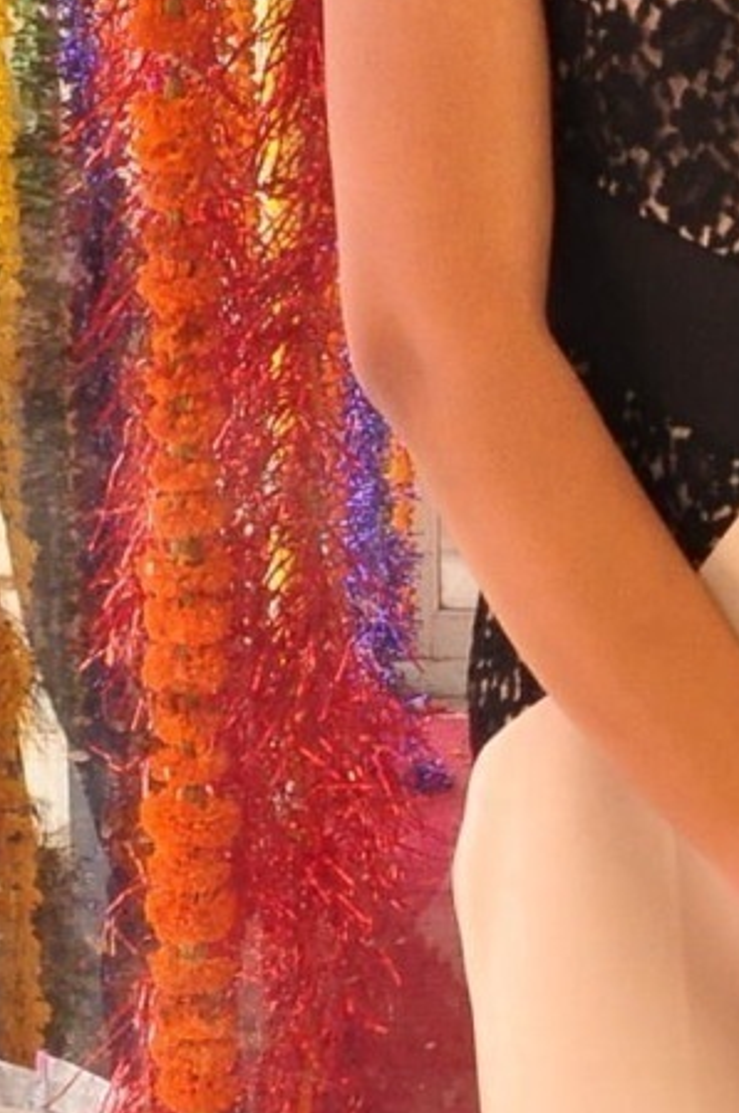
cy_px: 817
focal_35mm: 145
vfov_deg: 14.1
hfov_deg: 9.2
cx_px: 1106
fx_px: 4478
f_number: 10
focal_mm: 24
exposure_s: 1/125
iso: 1250
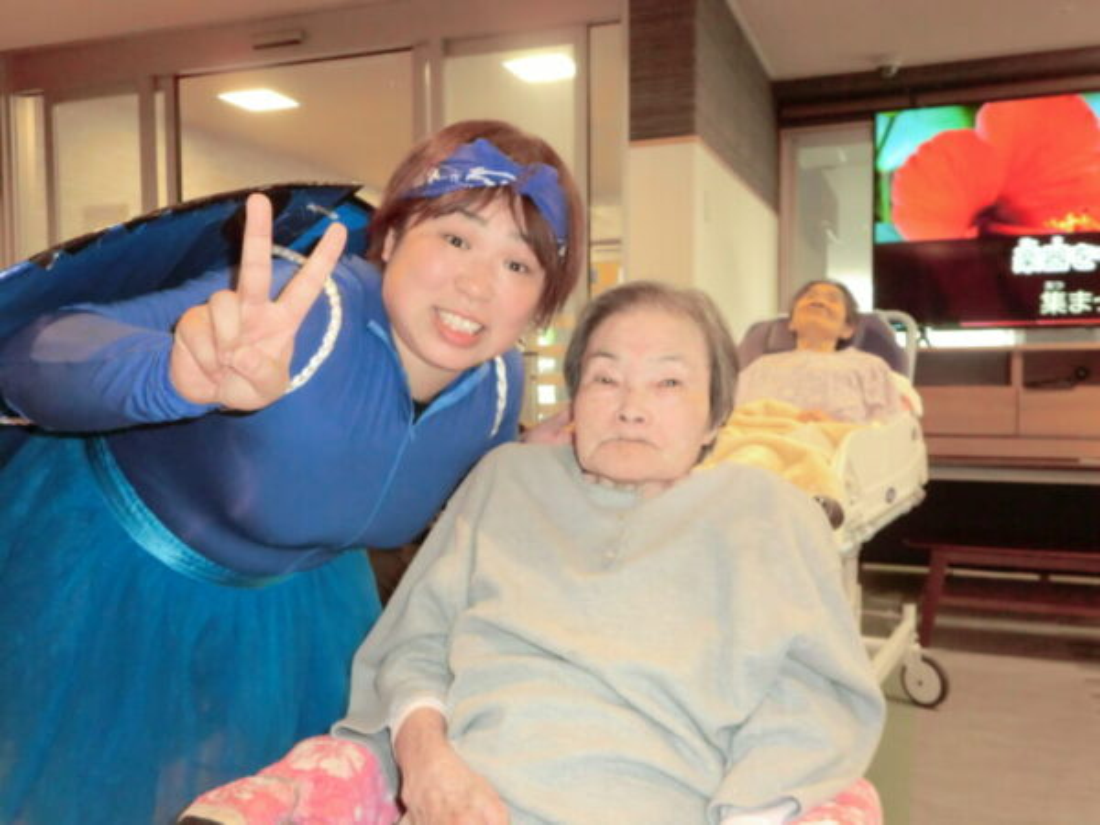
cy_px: 412
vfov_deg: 45.4
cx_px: 550
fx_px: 985
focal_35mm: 31
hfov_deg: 58.4
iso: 400
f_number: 2.9
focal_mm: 5.64
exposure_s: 1/60
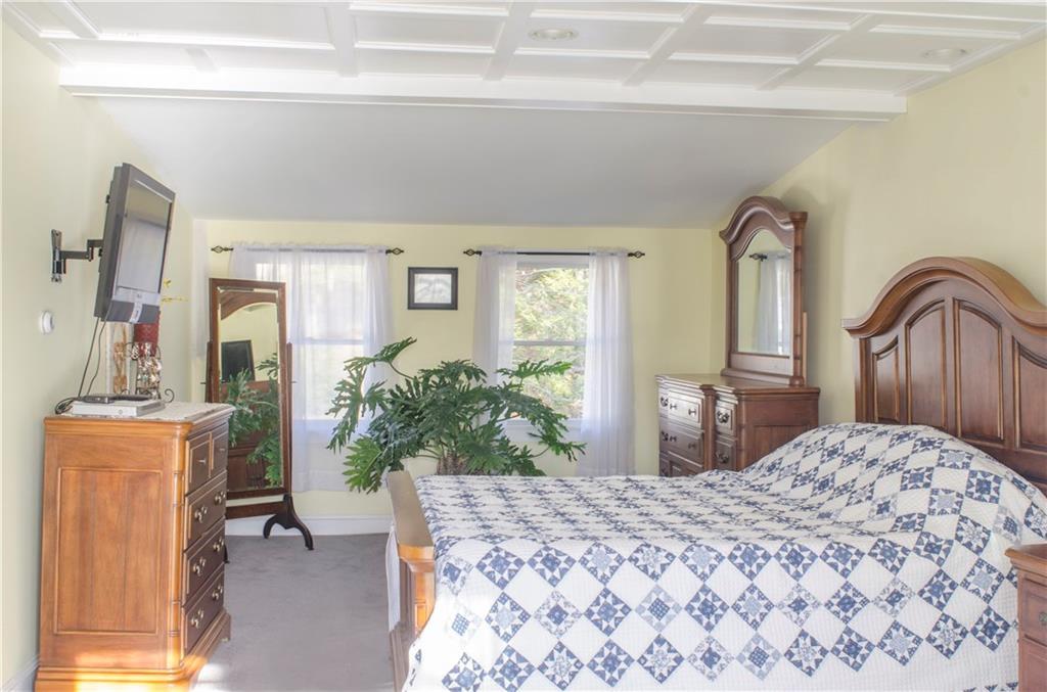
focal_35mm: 36
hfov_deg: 53.3
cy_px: 346
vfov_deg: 36.7
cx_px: 524
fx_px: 1044
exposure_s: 1/6
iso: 200
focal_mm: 24
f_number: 13
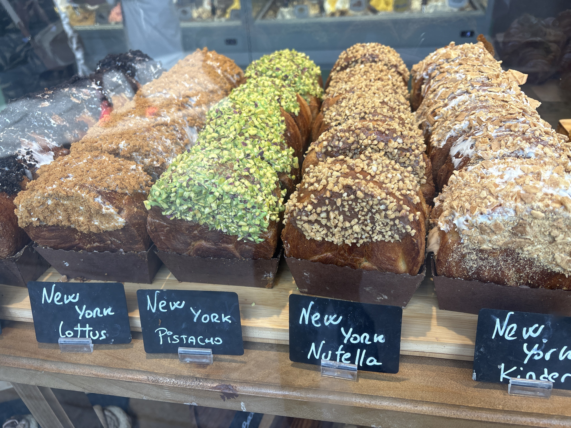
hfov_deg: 67.3
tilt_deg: -34.0
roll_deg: +4.7
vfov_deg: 53.1
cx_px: 286
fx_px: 429
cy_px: 214
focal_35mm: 26
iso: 32
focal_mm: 5.96
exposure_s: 1/156
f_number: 1.6
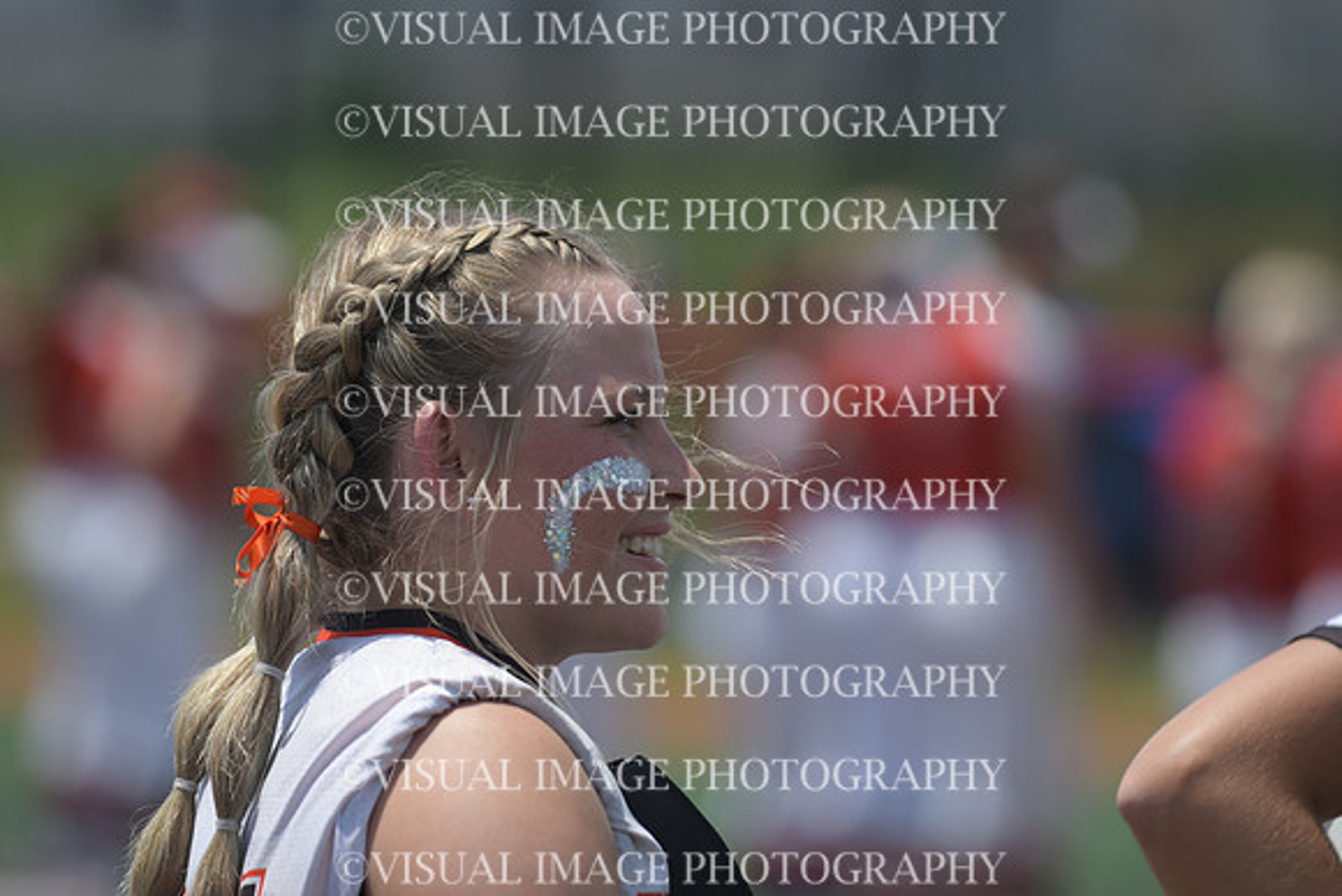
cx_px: 671
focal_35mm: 300
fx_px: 11185
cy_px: 448
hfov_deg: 6.9
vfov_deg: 4.6
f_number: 4
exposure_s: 1/5000
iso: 250
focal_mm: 200
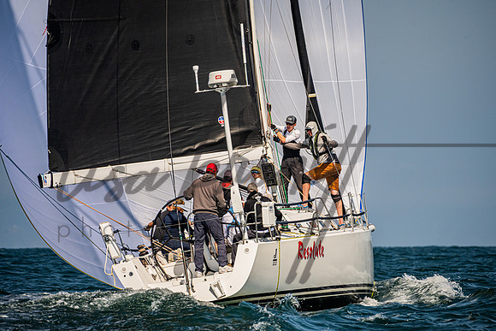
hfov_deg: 4.8
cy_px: 164
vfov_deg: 3.2
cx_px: 264
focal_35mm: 425
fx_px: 5859
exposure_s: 1/2500
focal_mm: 400
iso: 500
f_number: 8
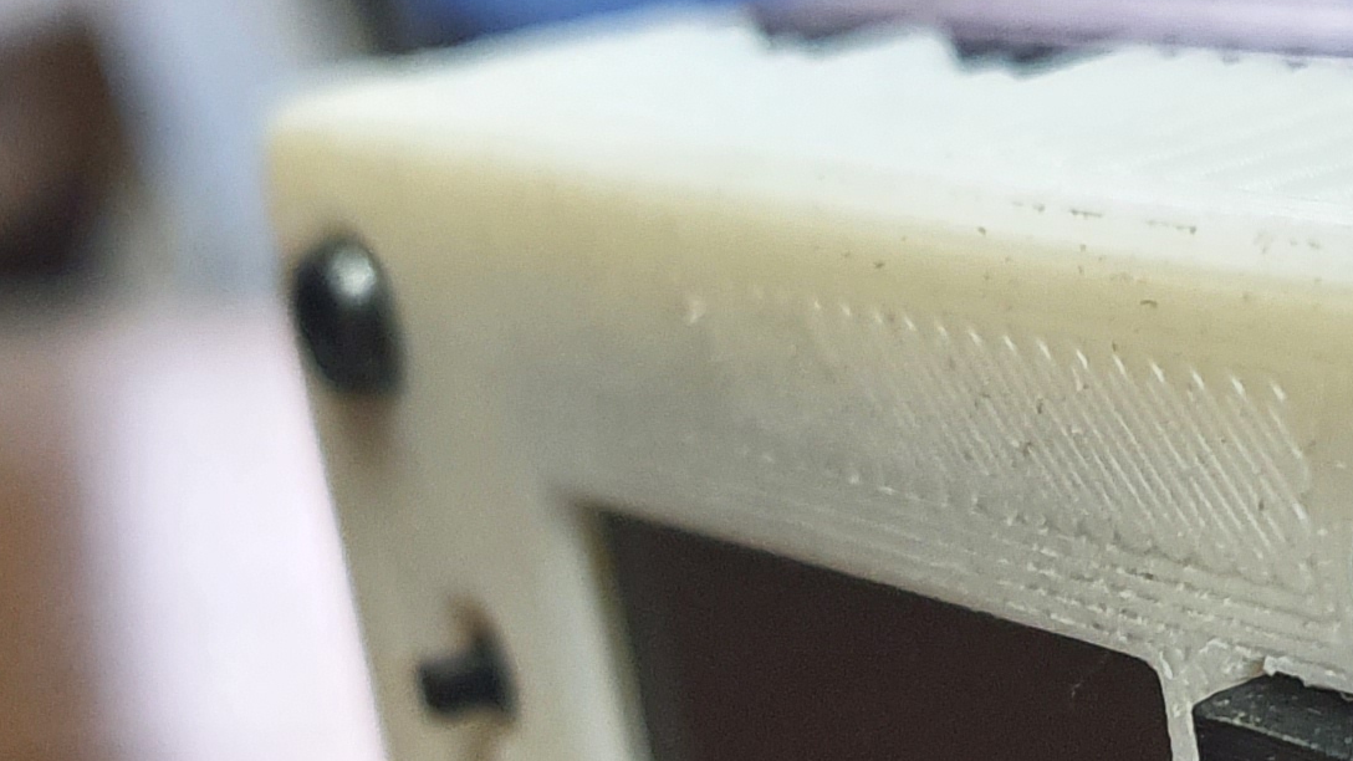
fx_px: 3767
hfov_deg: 20.2
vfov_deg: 11.3
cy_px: 981
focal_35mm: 105
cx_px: 1053
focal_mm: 4.32
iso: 250
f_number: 1.5
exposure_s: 1/50
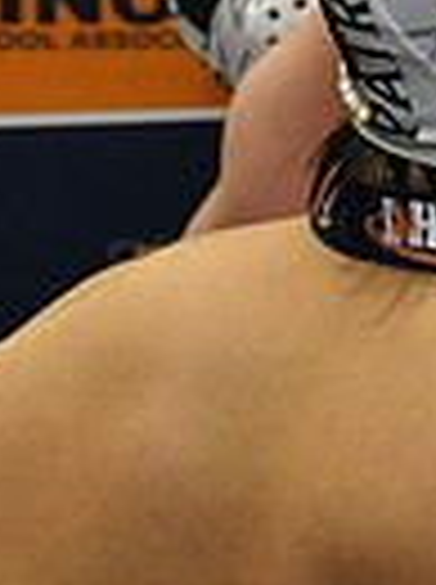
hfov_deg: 11.9
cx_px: 1196
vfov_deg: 22.1
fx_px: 1449
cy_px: 20
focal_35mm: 86
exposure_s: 1/250
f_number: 8
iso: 2200
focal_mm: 20
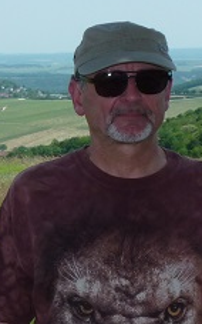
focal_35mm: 141
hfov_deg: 9.1
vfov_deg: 14.8
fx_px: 1241
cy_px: 221
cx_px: -97
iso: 100
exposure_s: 1/500
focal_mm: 7.4
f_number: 5.6
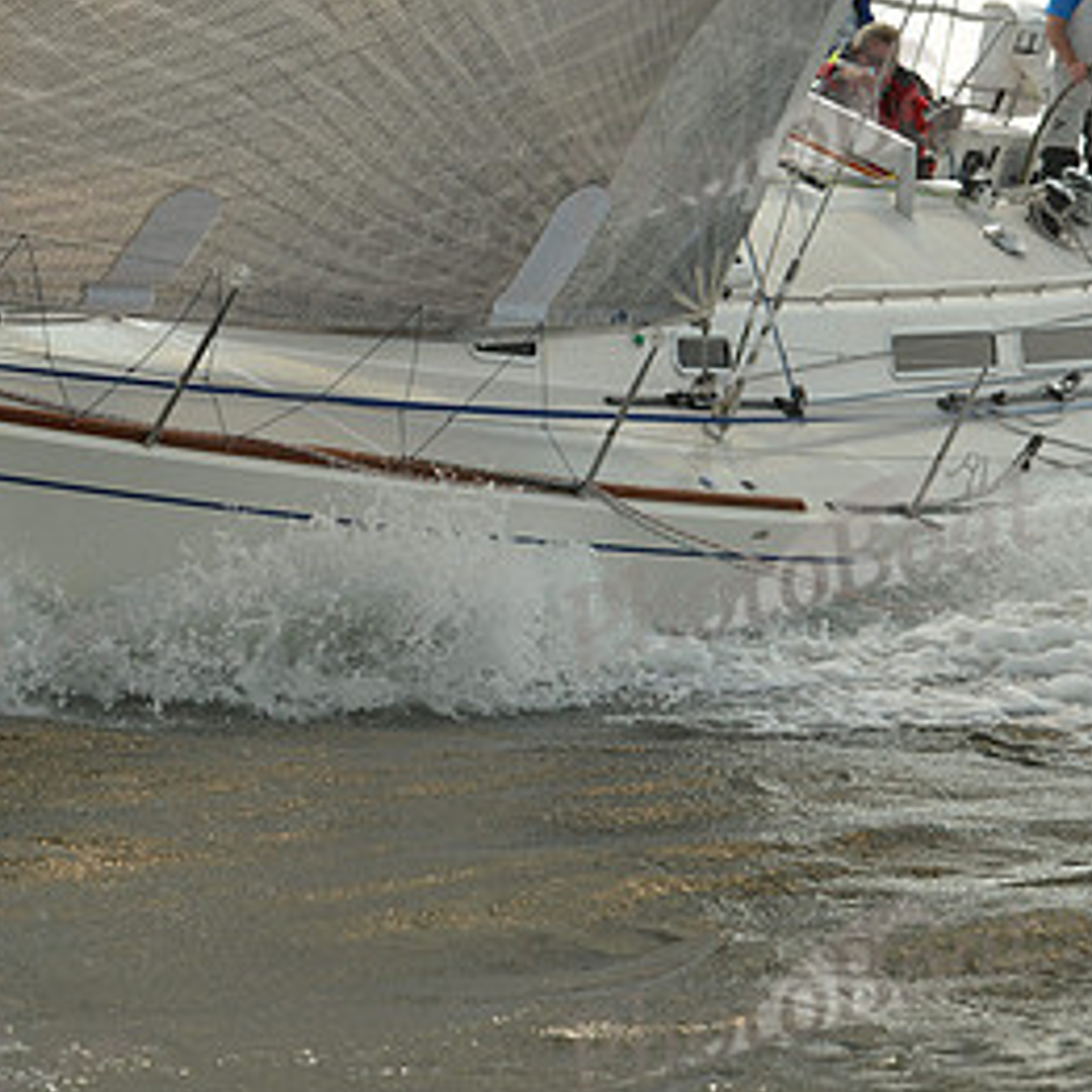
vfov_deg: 11.3
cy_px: 404
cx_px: 351
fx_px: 5532
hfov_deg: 11.3
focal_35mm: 155
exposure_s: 1/1250
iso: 320
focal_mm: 82
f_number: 8
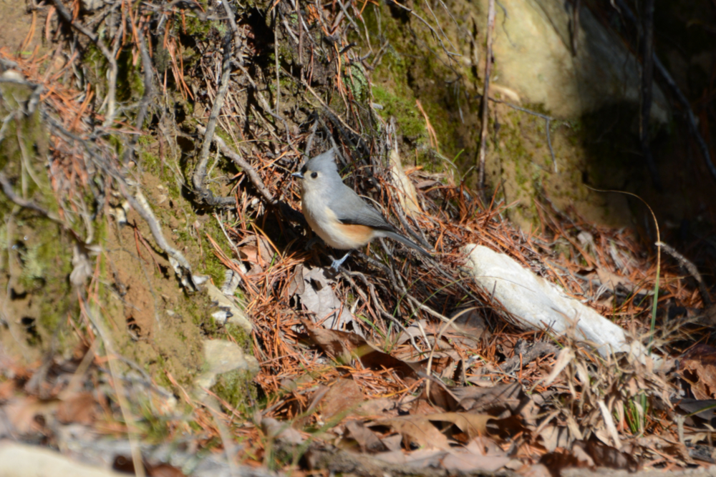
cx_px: 358
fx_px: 5967
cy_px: 238
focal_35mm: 300
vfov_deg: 4.6
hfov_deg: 6.9
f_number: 5.6
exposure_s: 1/1000
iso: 320
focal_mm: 300
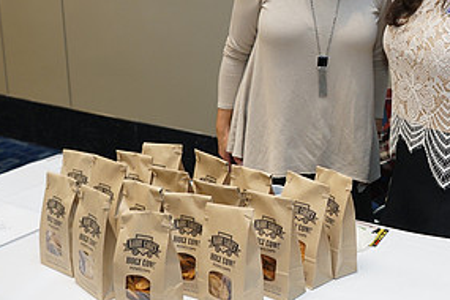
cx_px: 322
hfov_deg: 33.4
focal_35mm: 59
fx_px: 737
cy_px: 78
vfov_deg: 22.8
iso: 800
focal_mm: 29
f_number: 4.5
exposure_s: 1/80
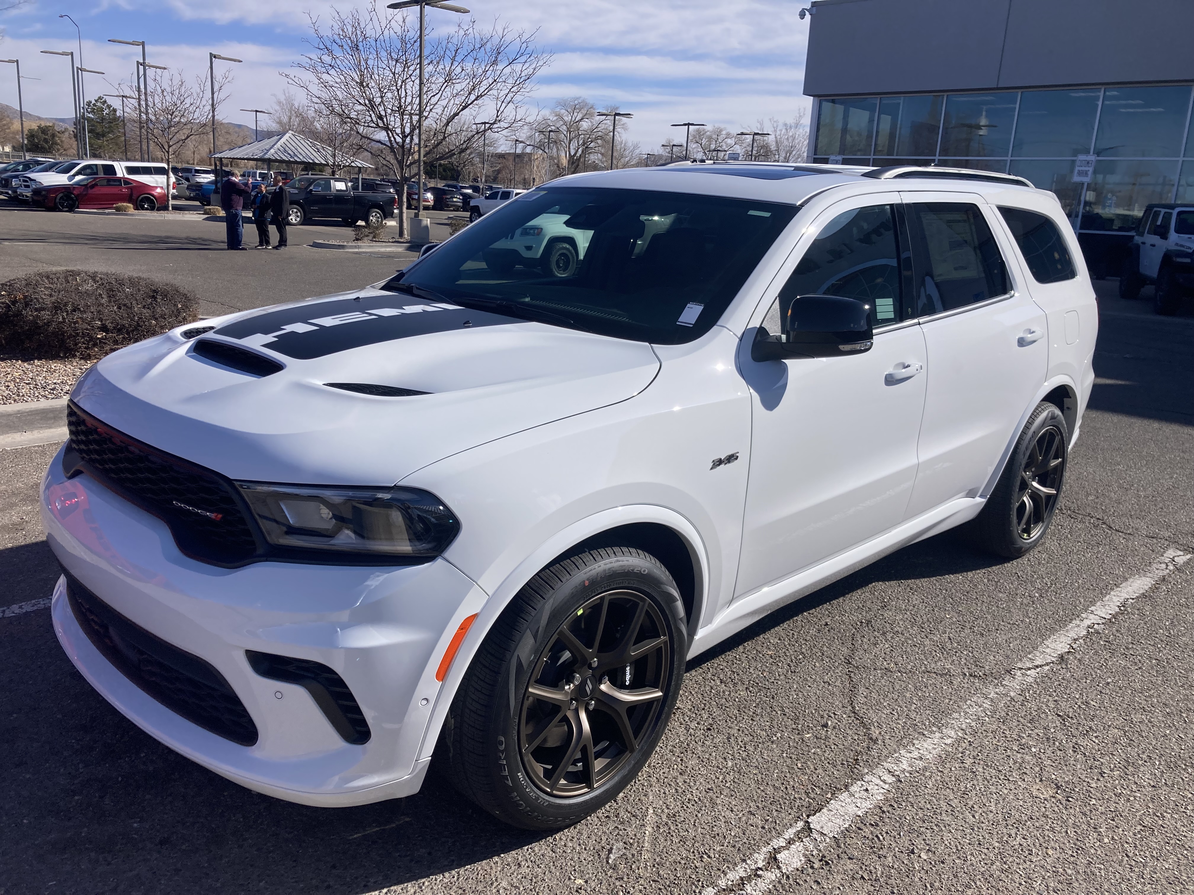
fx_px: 966
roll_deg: -4.4
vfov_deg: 49.7
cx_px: 597
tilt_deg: -14.6
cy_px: 448
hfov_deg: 63.4
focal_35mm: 28
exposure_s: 1/2857
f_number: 1.8
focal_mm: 3.99
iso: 20
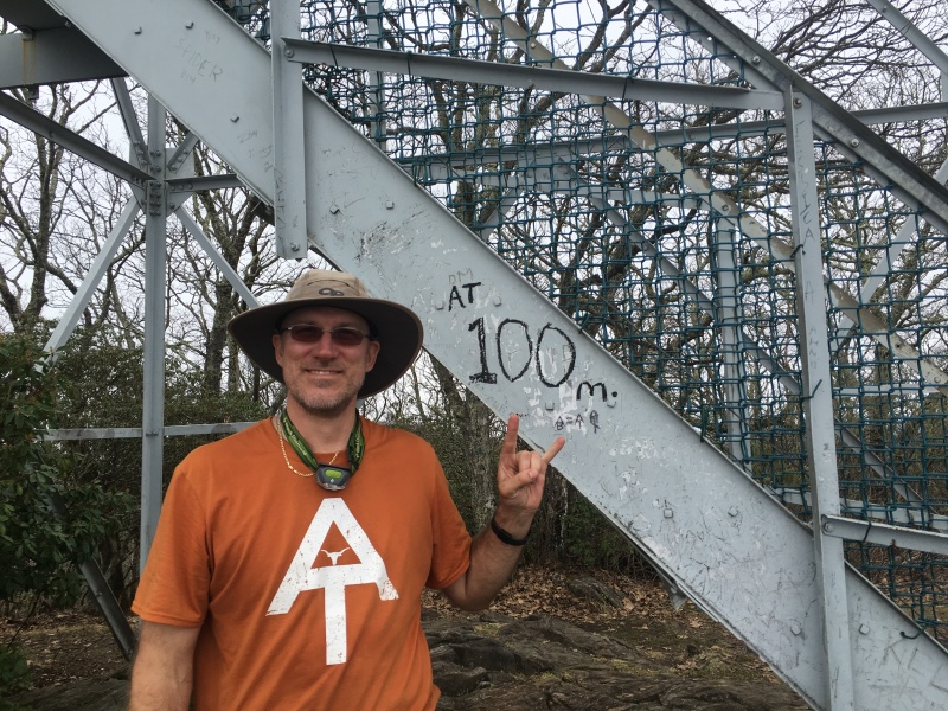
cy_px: 356
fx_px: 794
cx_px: 474
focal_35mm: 29
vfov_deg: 48.2
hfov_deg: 61.7
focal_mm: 4.15
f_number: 2.2
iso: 25
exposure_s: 1/574
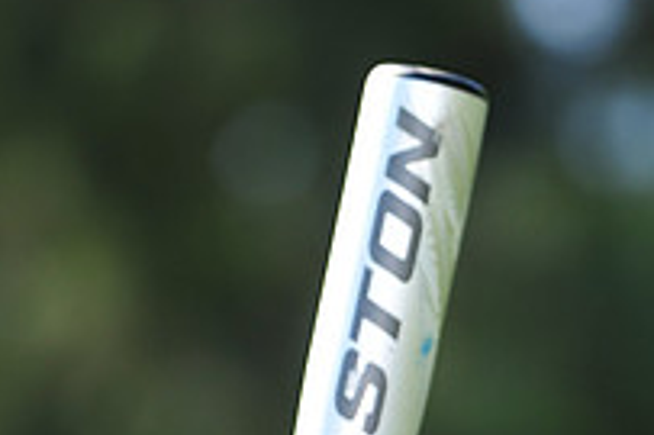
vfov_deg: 2.4
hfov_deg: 3.6
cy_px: 731
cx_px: 512
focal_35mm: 572
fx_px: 10383
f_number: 4.5
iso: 200
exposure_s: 1/500
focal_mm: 200
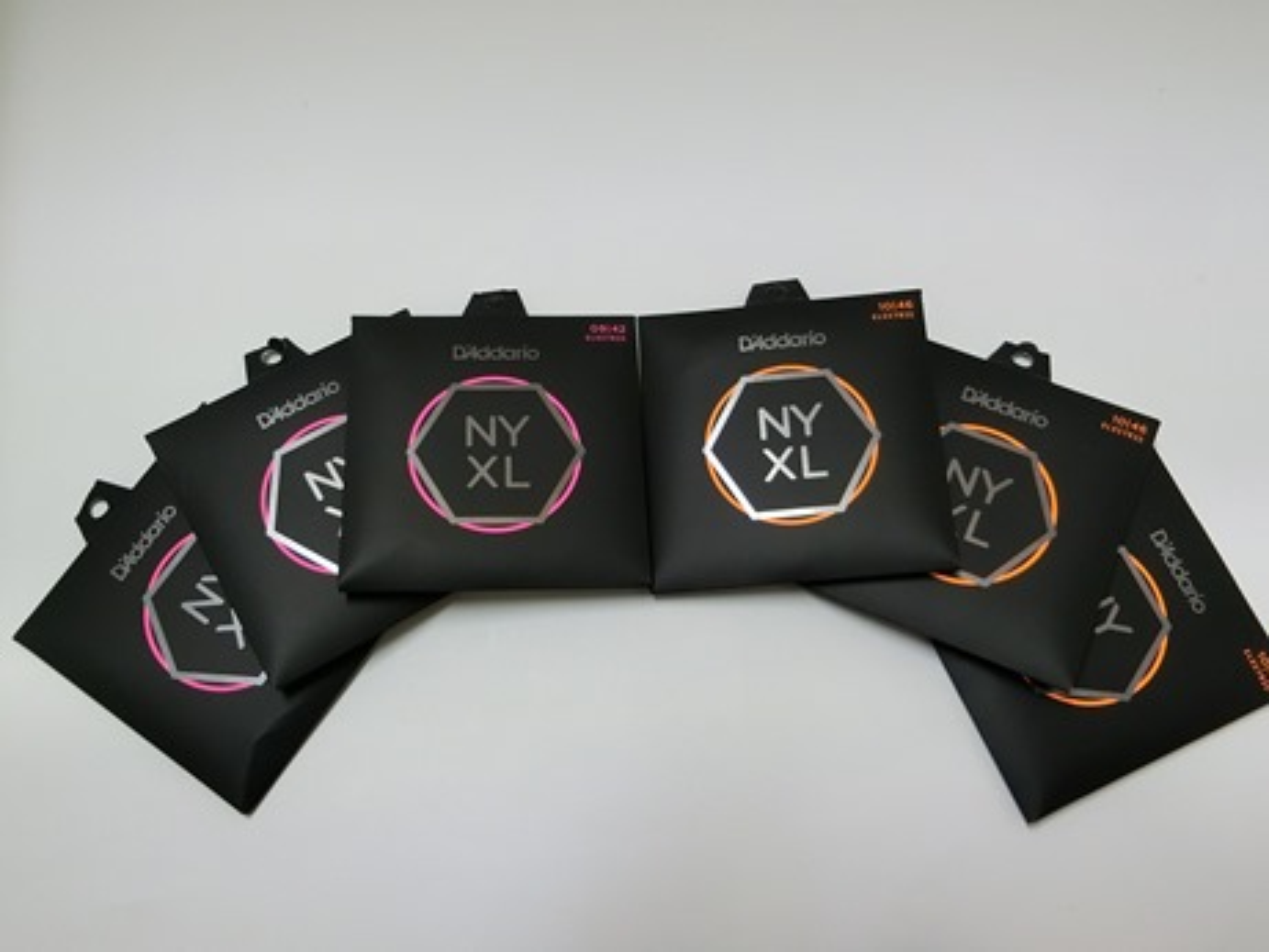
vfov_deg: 41.8
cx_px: 634
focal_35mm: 34
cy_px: 476
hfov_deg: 53.9
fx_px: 1247
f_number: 3.9
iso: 160
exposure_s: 1/30
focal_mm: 6
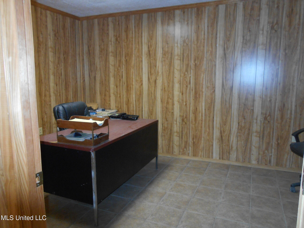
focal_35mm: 26
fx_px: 228
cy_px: 114
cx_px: 152
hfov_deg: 67.3
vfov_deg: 53.1
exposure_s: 1/25
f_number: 3.2
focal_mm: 4.6
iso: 280
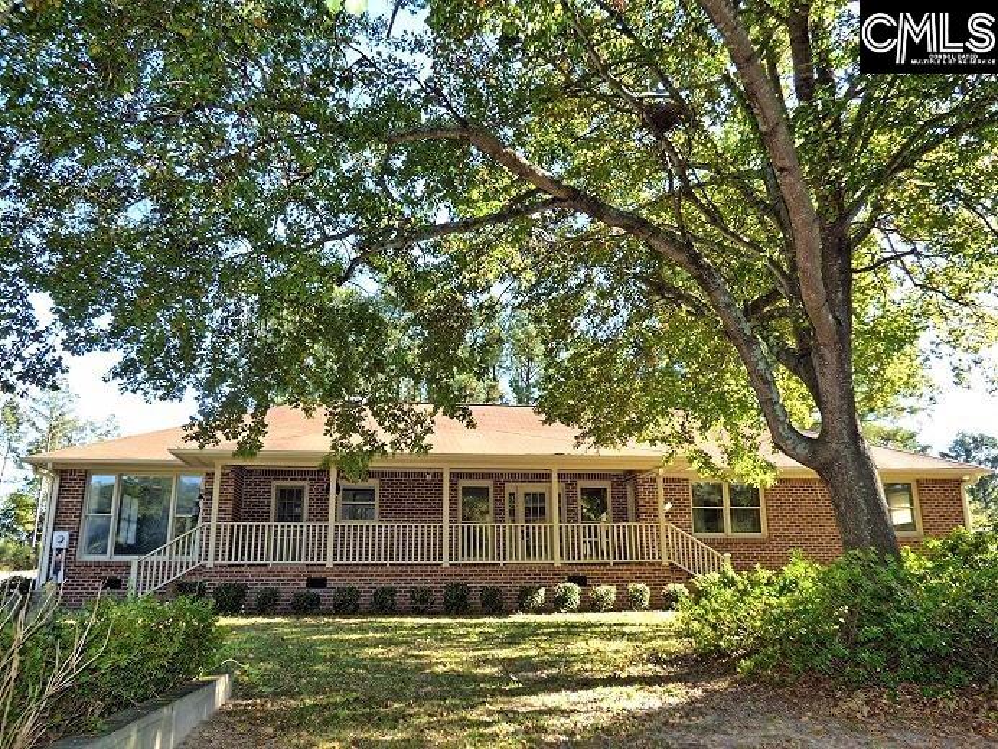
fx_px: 778
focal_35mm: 27
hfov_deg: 65.3
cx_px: 499
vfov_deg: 51.4
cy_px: 374
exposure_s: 1/125
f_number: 3.5
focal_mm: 4.8
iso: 100
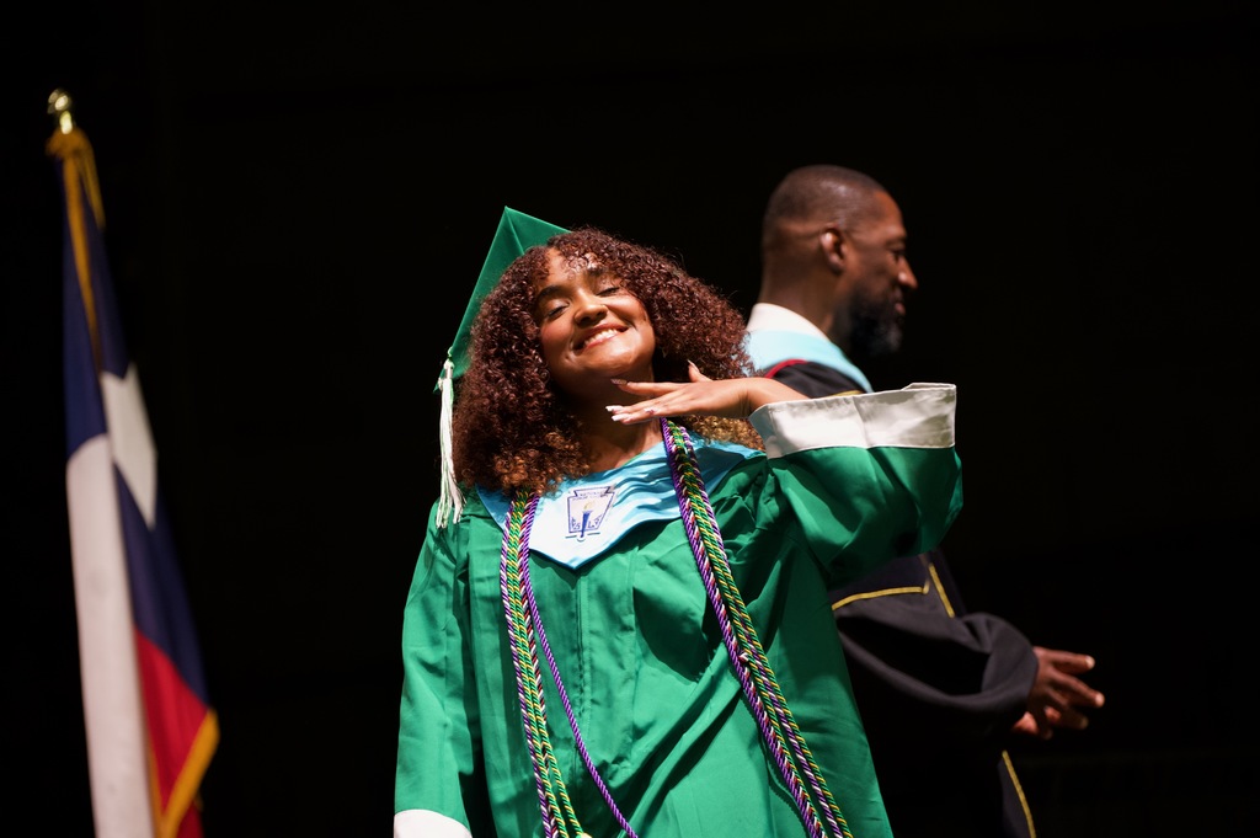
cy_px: 419
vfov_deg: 10.9
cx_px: 630
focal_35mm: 125
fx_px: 4371
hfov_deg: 16.4
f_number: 2.8
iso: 1600
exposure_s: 1/400
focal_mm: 125
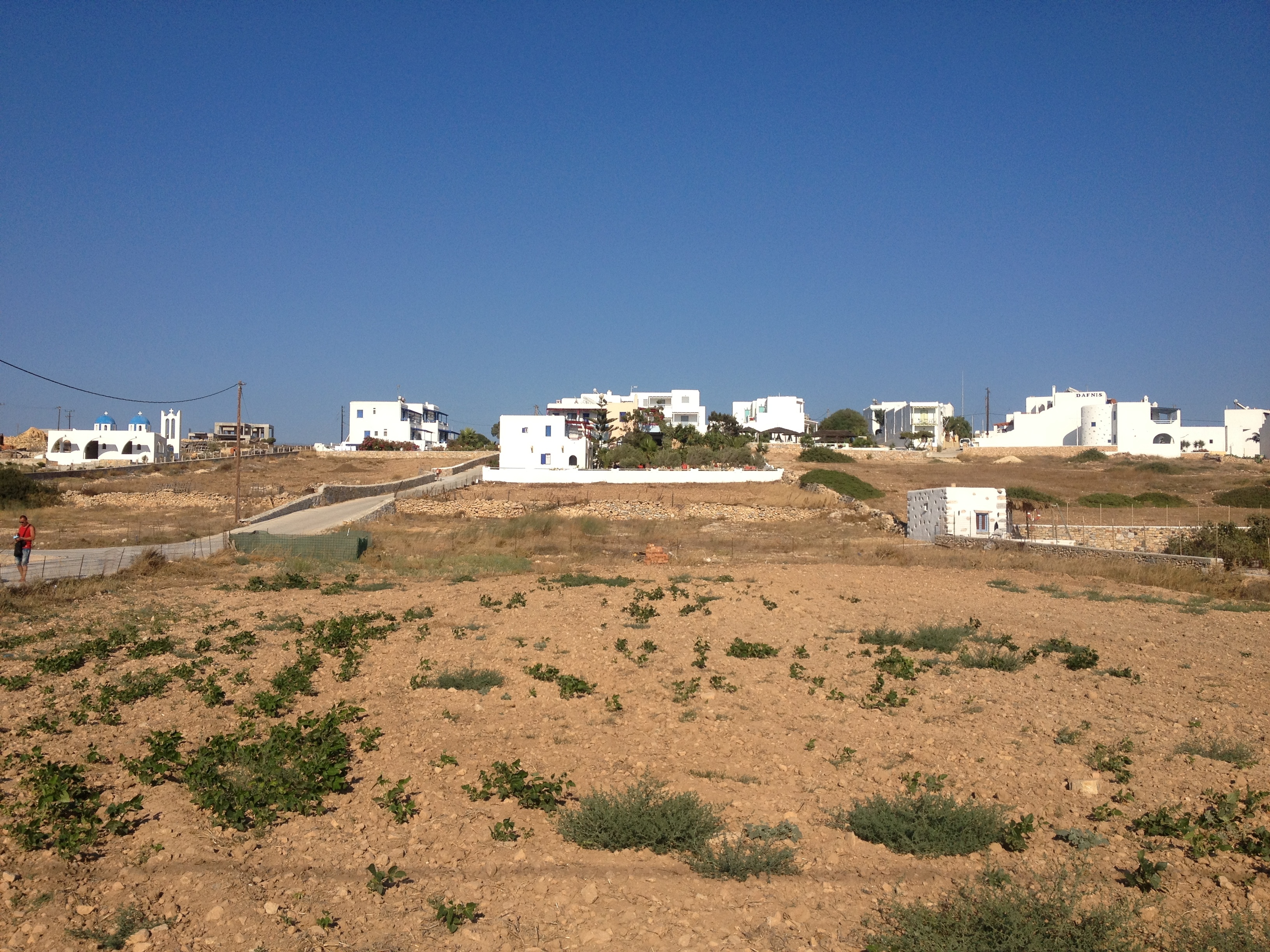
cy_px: 476
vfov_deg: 40.7
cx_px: 635
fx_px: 1284
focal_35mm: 35
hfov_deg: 52.6
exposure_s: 1/2513
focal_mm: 4.28
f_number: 2.4
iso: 50
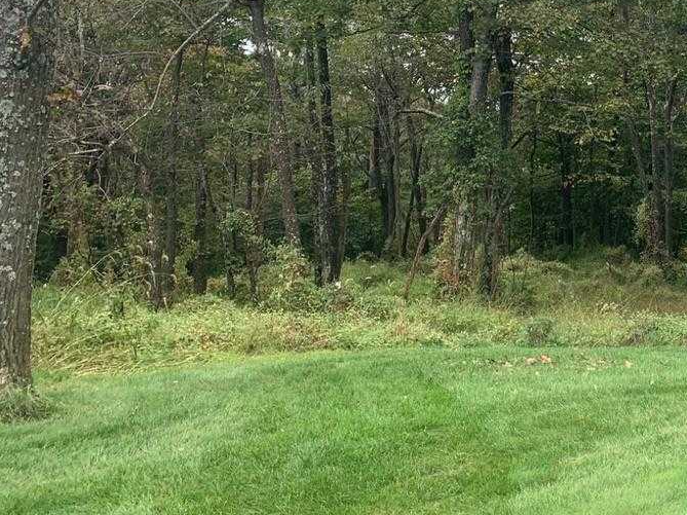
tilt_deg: +1.7
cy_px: 83
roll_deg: +0.5
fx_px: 1111
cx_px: 738
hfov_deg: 31.0
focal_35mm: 56
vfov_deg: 25.5
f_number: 1.8
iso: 25
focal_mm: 4.25
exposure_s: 1/400
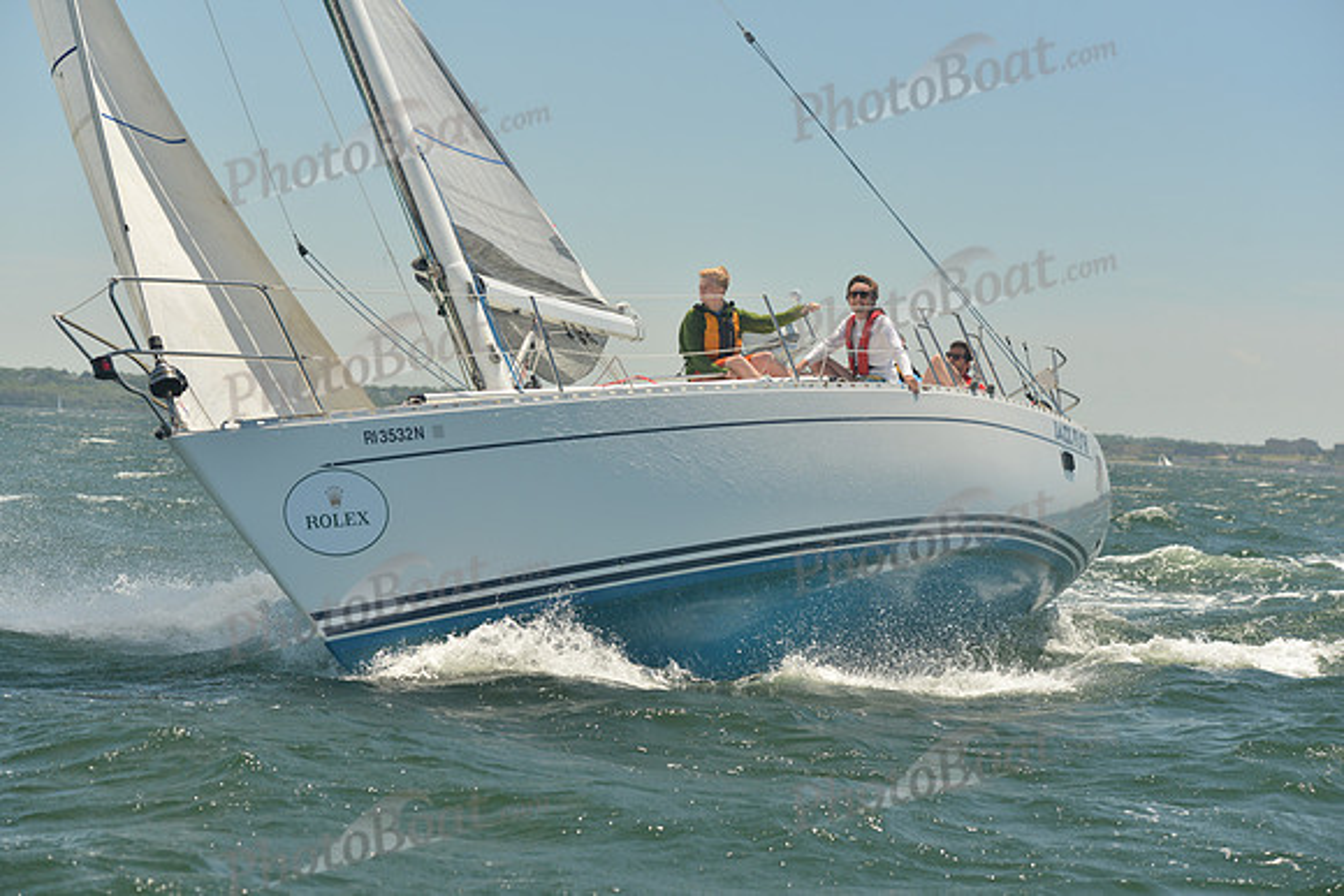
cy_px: 448
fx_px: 3547
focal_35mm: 95
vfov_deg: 14.4
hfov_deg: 21.5
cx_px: 672
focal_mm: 95
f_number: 5.6
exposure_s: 1/800
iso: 400
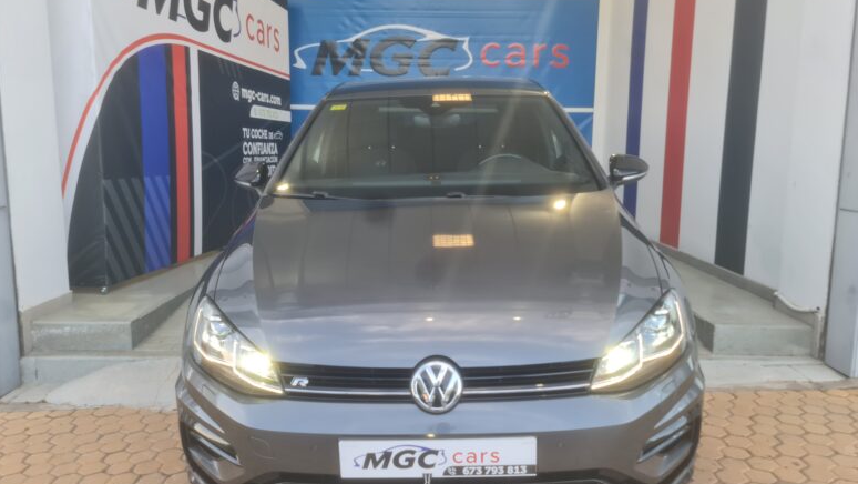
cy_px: 246
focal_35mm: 28
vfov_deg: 41.5
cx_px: 430
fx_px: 637
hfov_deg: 67.9
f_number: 1.8
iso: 50
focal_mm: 7
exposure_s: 1/100
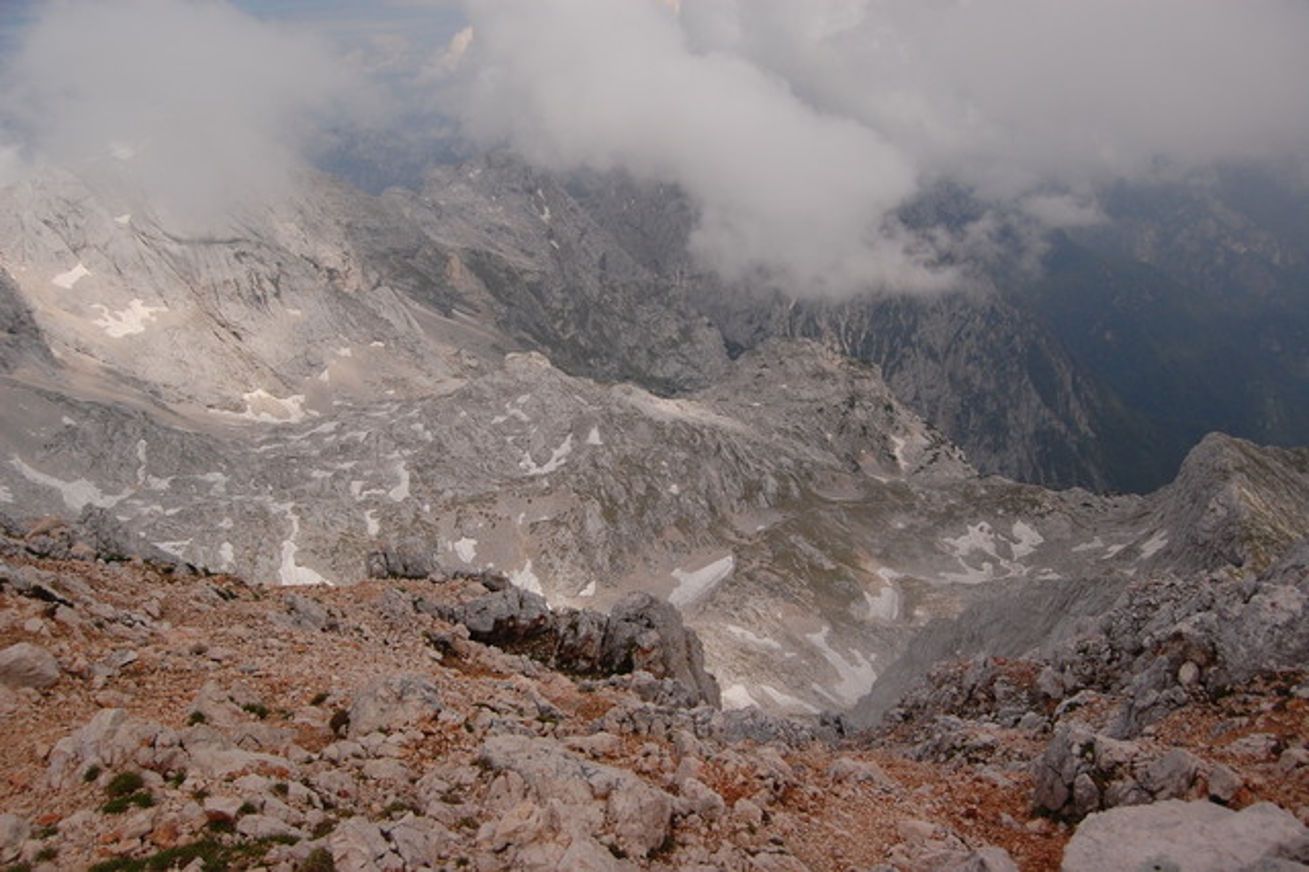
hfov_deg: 67.4
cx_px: 654
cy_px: 436
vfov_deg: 47.9
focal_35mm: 27
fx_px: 981
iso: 400
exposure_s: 1/1250
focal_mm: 18
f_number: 5
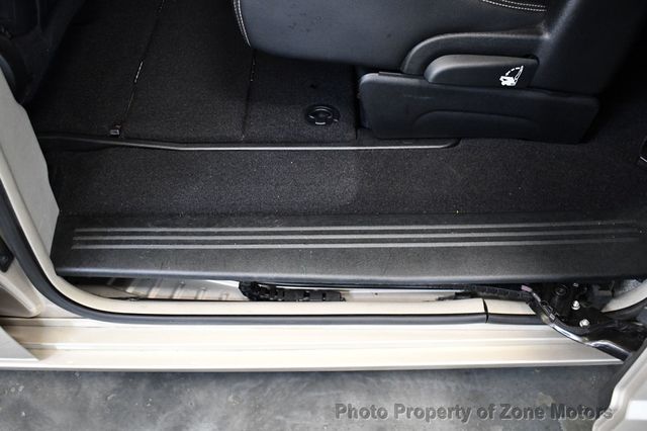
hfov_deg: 53.2
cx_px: 324
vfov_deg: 36.8
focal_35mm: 36
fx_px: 647
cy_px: 216
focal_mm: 24
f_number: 3.8
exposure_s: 1/100
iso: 3200
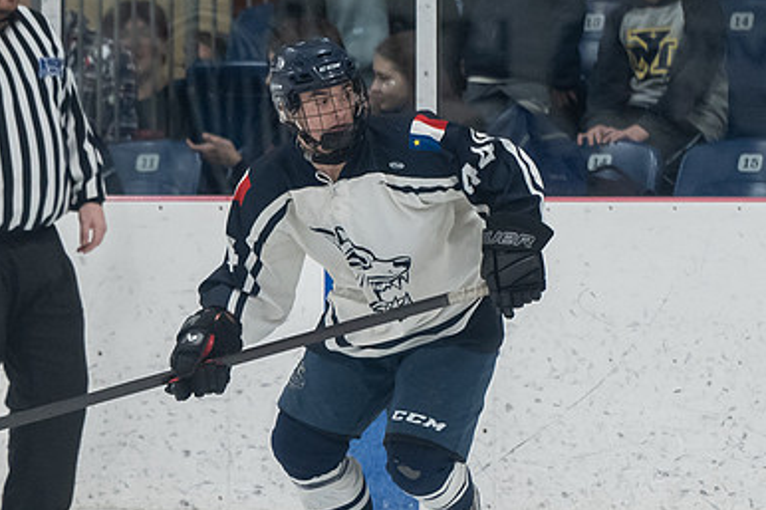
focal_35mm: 533
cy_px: 342
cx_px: 198
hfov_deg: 3.9
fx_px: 11336
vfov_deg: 2.6
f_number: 2.8
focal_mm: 200
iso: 2500
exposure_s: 1/1250
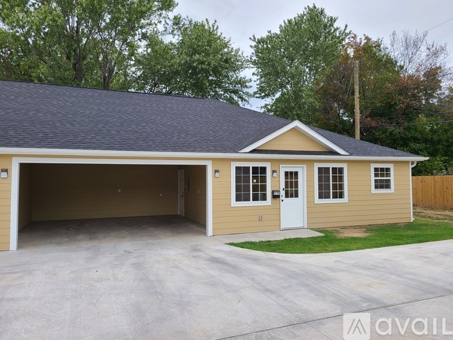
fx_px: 340
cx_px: 226
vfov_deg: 53.0
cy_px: 170
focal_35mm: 26
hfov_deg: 67.3
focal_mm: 5.4
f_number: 1.8
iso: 40
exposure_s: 1/714
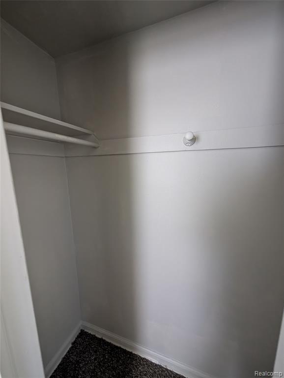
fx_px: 131
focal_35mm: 12
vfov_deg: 110.5
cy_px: 189
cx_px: 142
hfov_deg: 94.6
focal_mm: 2.02
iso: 375
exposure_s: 1/23.8
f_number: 1.7
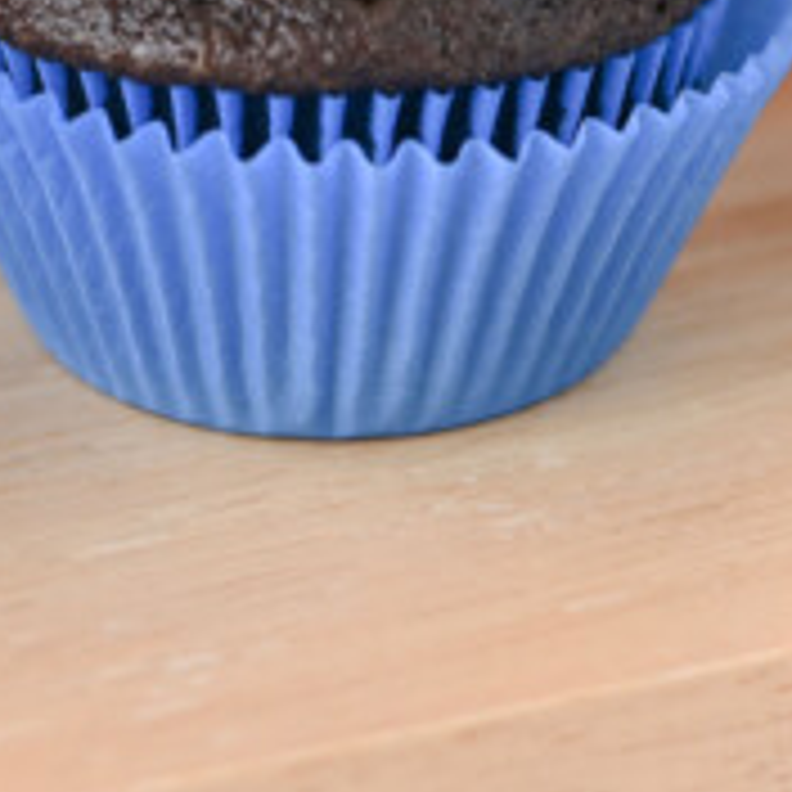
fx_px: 4556
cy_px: -135
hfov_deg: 9.9
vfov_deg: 9.8
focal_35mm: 176
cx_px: 279
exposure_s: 1/100
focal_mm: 50
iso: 280
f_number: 3.5
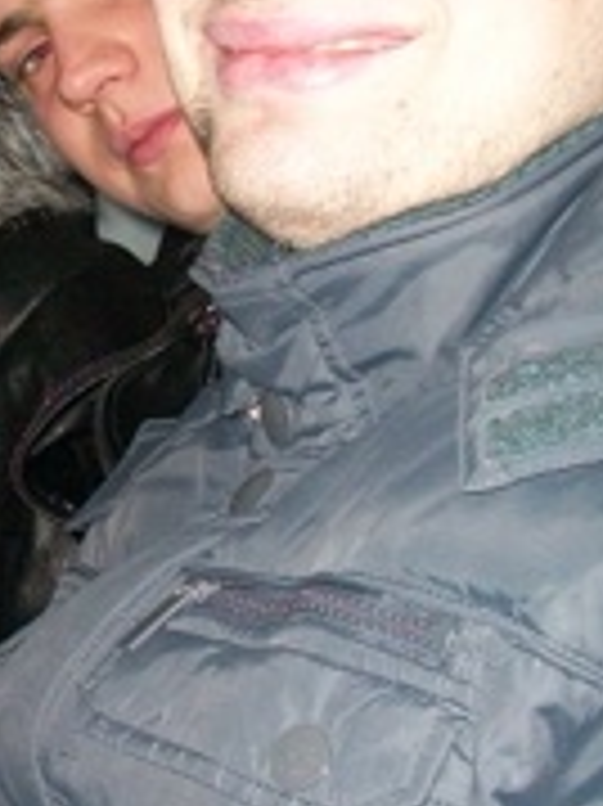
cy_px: 293
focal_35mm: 99
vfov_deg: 19.8
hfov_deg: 14.4
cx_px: -140
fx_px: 2302
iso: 120
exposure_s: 1/60
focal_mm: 5.7
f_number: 2.8
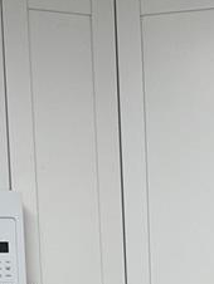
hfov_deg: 10.7
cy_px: 444
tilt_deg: -7.9
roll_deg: +2.3
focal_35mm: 138
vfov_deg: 13.4
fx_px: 1135
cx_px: 203
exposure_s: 1/120
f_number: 1.6
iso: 40
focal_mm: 5.1
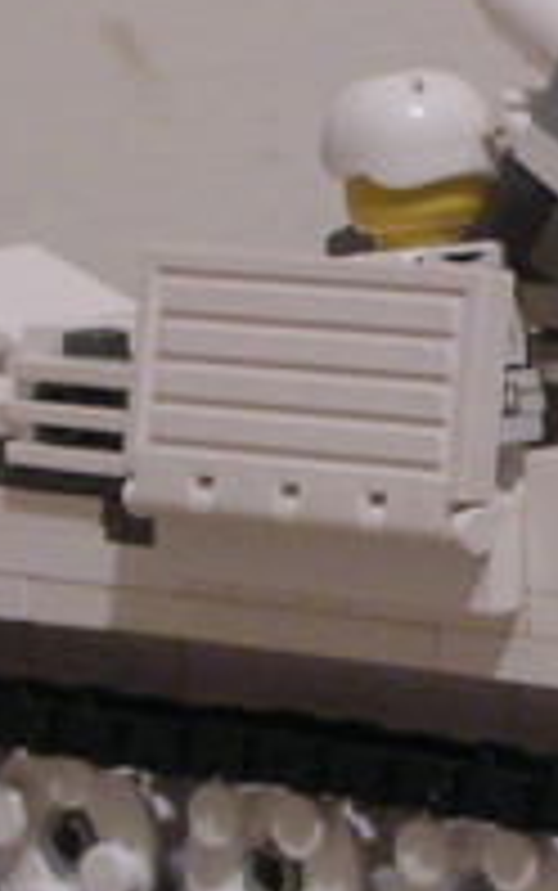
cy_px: 477
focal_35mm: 230
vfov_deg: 9.1
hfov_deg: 5.7
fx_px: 5588
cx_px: 819
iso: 400
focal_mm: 10.2
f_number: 3.6
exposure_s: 1/3.1
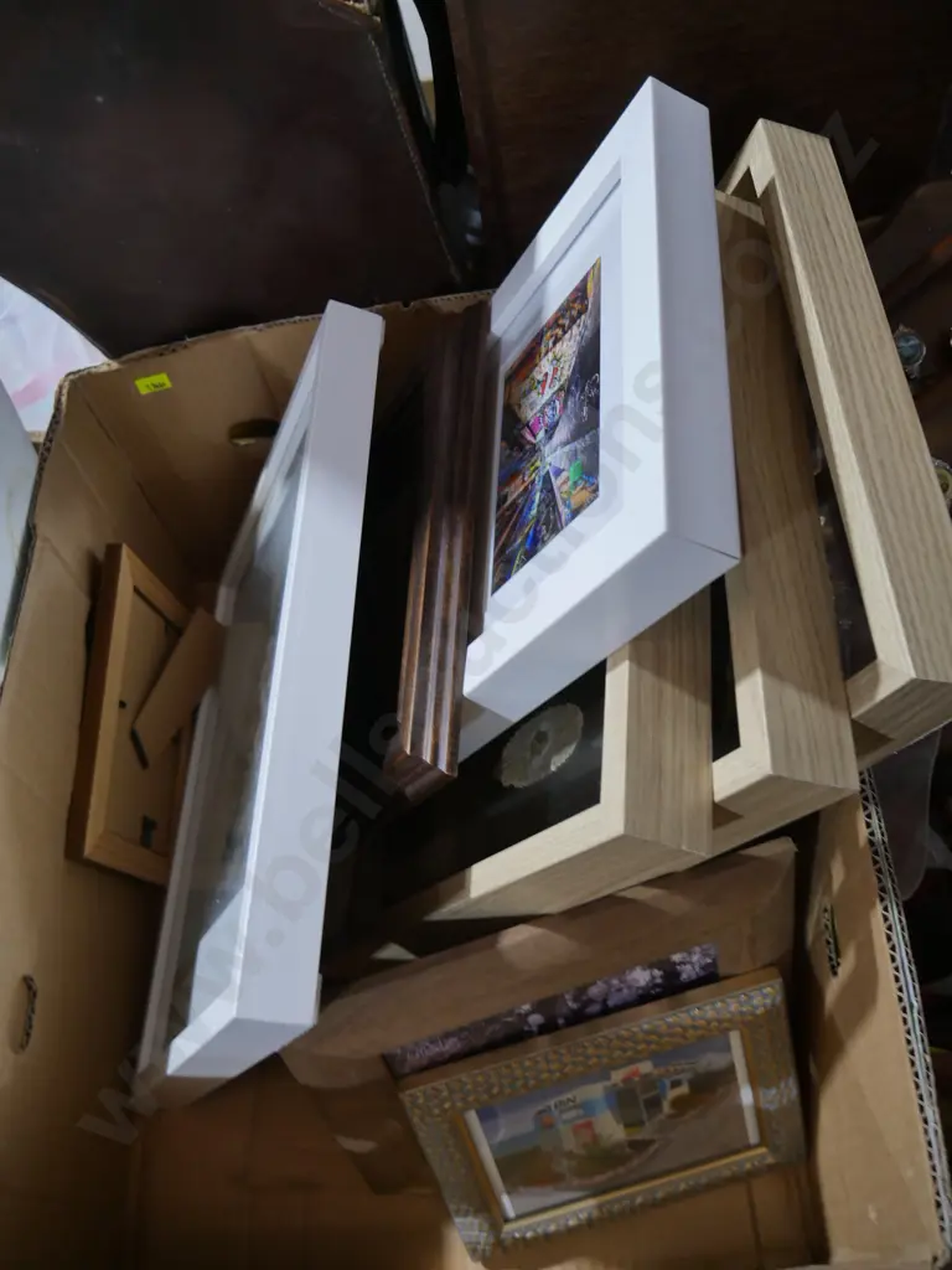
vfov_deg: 63.4
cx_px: 476
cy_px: 635
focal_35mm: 28
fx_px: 1027
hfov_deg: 49.7
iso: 400
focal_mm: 14
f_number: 3.5
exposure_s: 1/60
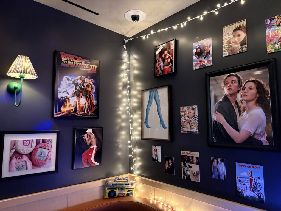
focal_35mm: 24
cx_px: 140
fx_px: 195
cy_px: 106
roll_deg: +0.5
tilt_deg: +6.5
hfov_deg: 71.6
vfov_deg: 56.8
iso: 1600
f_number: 1.78
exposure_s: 1/30
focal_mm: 6.76
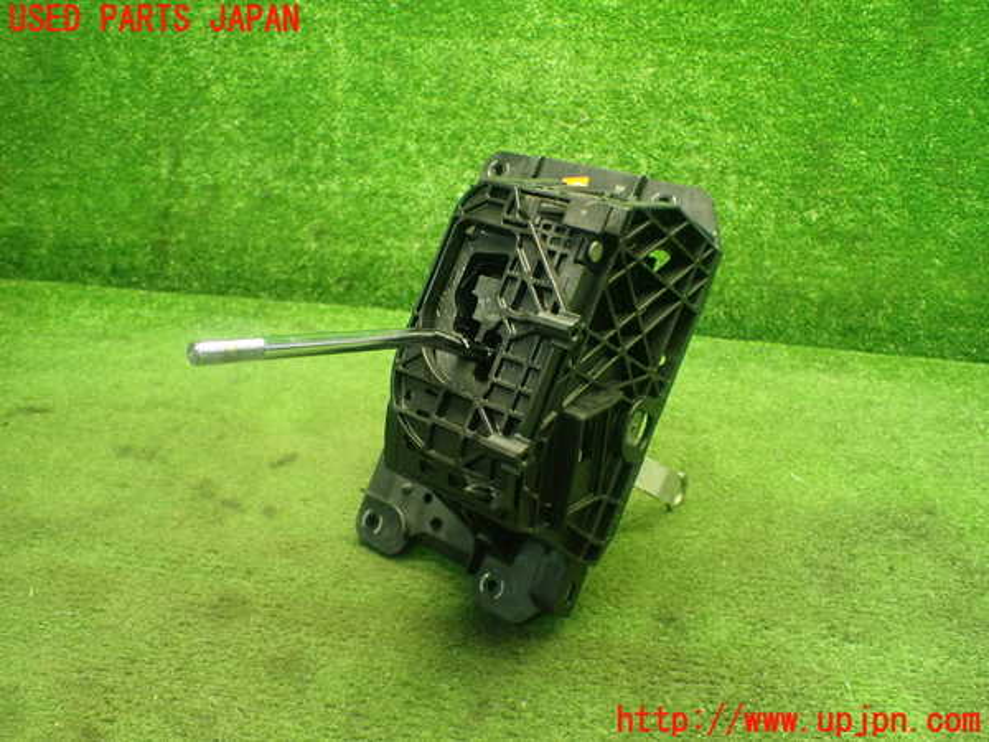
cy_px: 371
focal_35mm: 30
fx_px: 857
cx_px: 494
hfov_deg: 60.0
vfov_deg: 46.8
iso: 800
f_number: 2.3
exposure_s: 1/60
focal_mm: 5.4
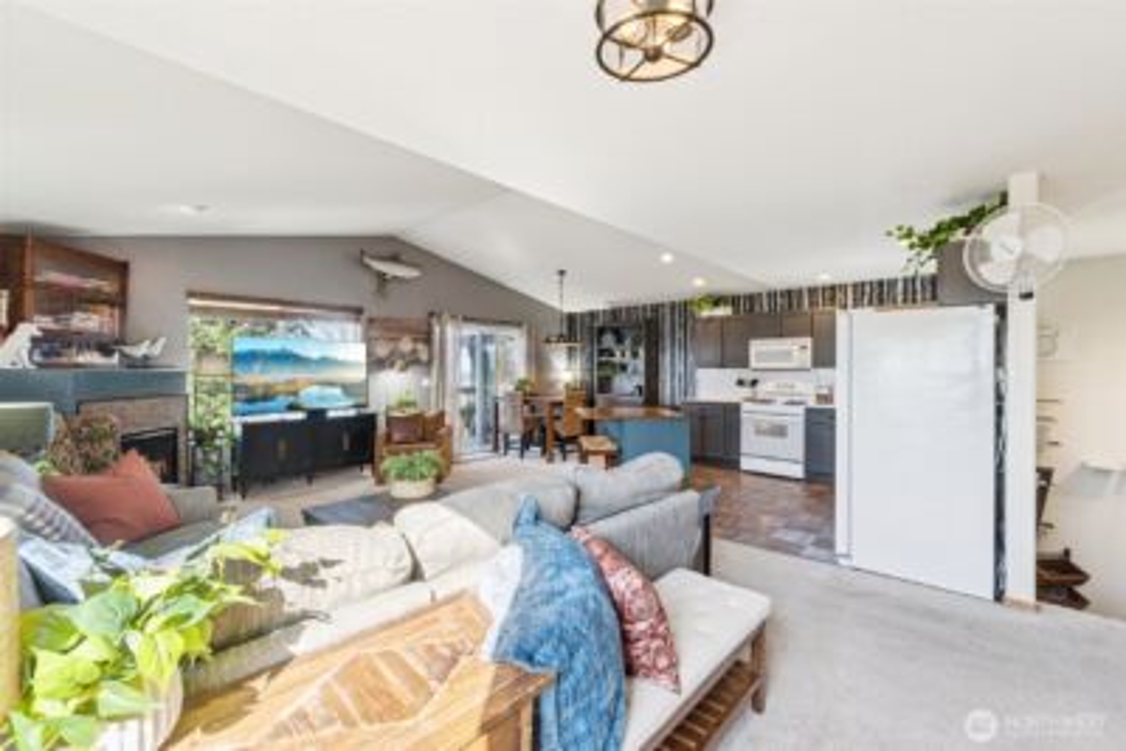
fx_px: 469
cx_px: 563
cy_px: 376
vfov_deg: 77.4
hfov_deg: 100.4
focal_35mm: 15
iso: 200
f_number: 9
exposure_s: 1/6
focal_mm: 10
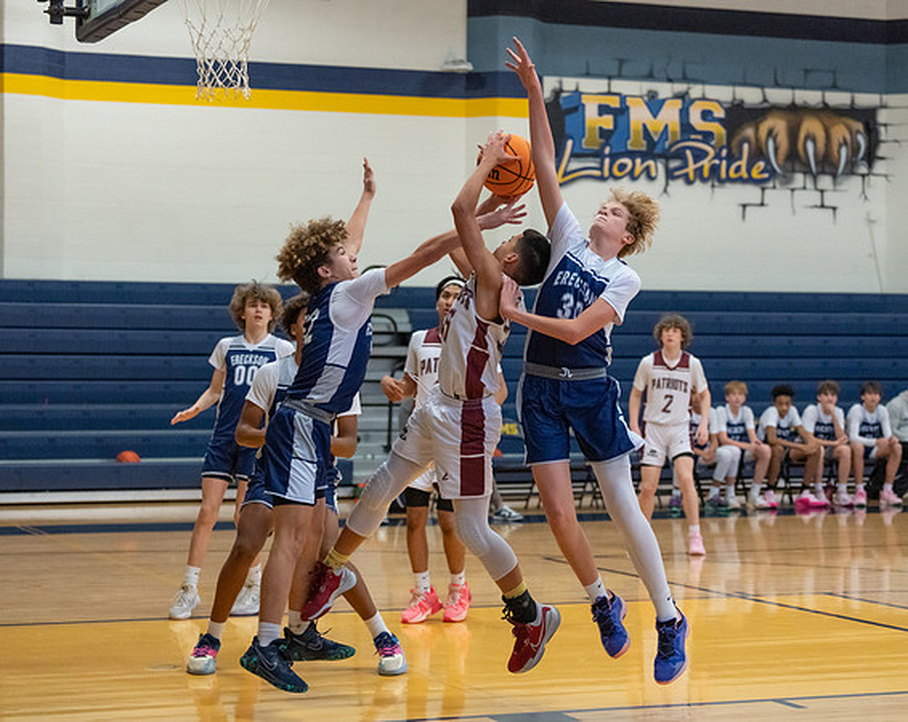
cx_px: 446
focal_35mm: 81
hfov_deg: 23.5
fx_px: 2181
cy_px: 368
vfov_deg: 18.8
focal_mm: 70
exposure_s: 1/1000
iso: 4000
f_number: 2.8
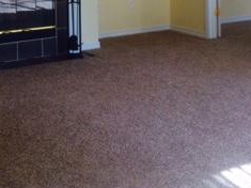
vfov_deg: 17.5
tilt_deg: -2.1
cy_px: -52
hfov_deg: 24.7
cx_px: 117
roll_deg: +1.0
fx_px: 573
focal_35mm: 79
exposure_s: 1/48
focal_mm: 4.15
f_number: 2.2
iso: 32
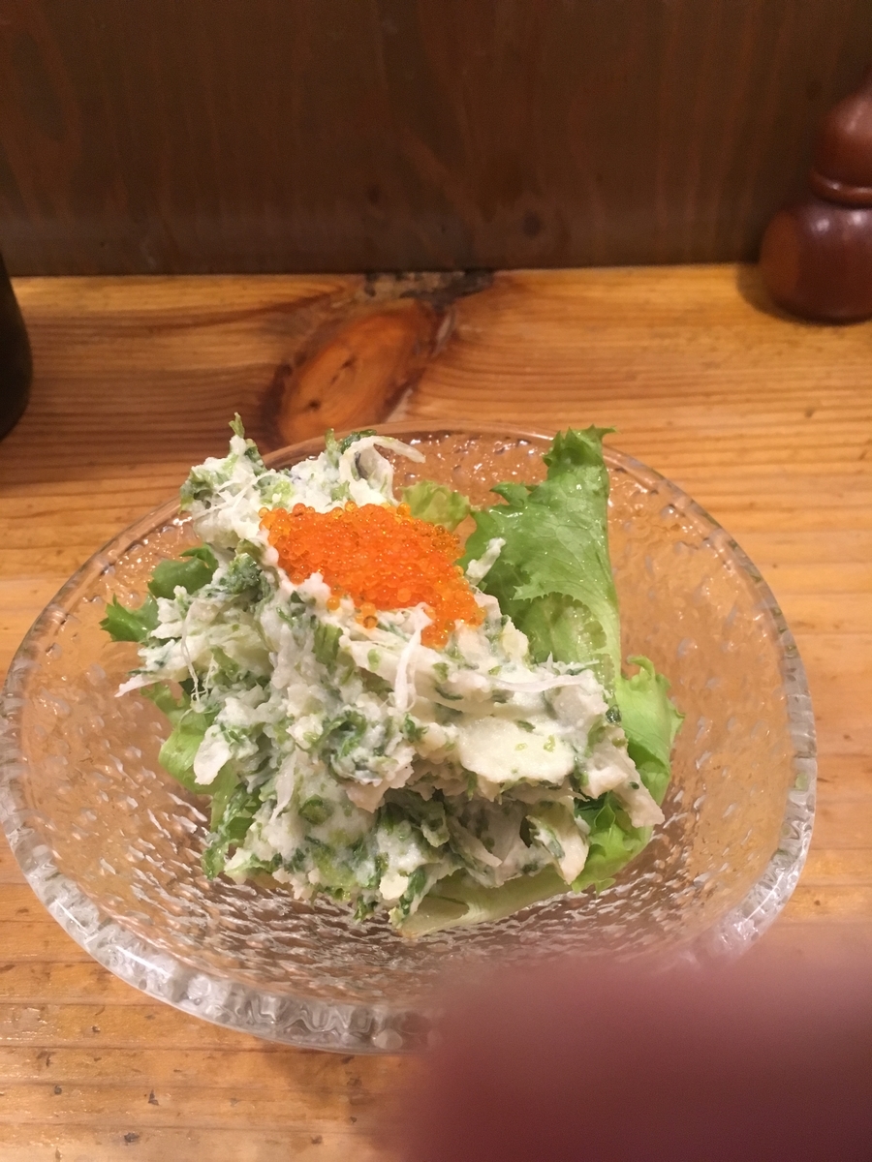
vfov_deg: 61.7
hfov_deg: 48.2
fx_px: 974
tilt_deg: -45.2
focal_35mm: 29
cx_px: 436
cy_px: 581
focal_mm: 4.15
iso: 200
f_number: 2.2
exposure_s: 1/17
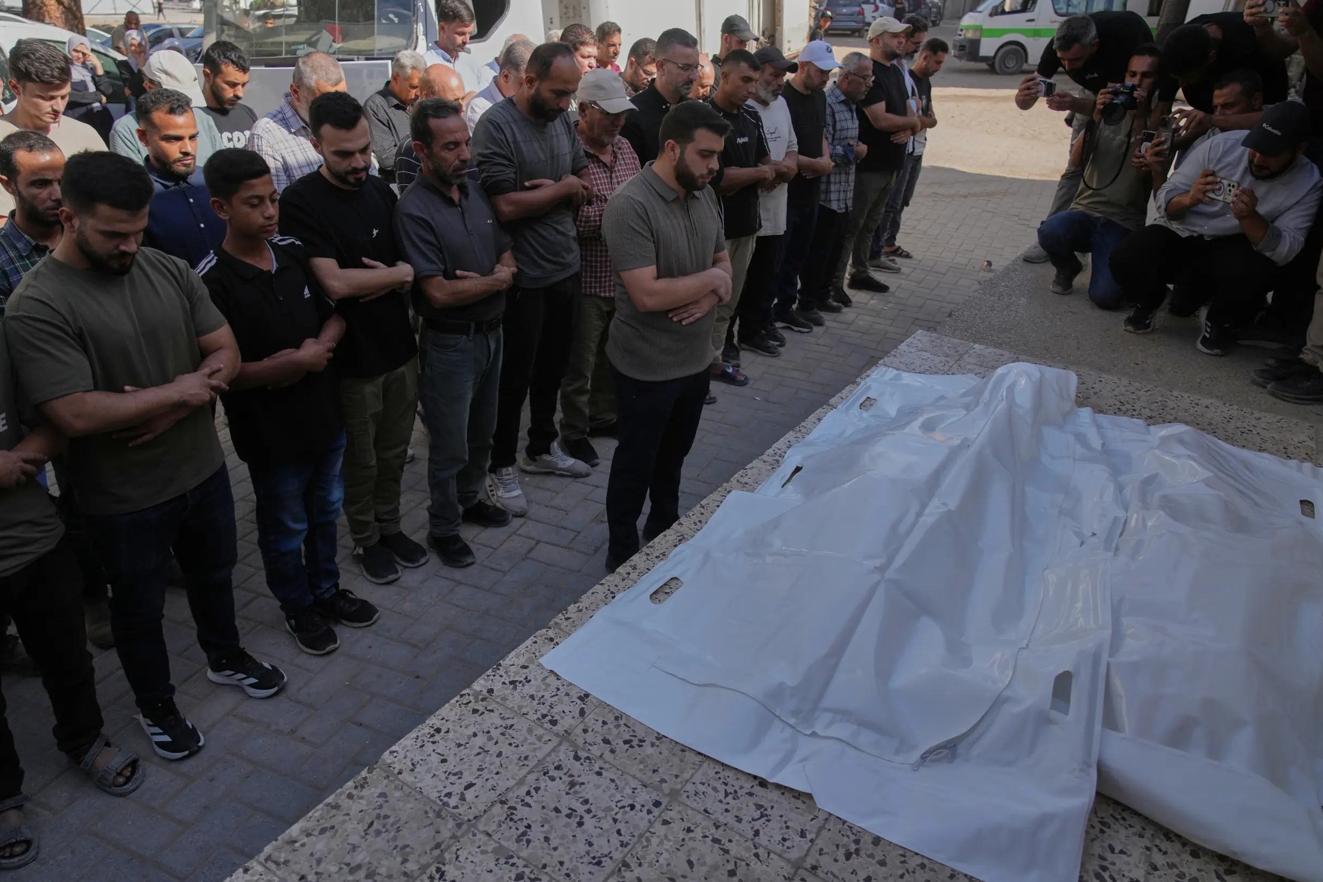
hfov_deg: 71.5
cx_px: 683
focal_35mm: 25
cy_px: 432
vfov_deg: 51.3
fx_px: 919
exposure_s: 1/2000
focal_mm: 24
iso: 320
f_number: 4
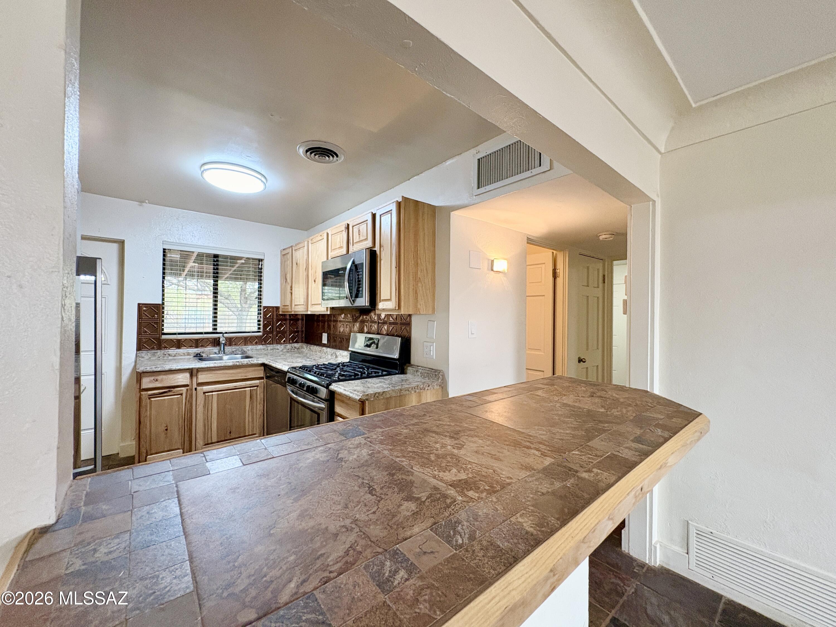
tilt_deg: +0.9
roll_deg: -0.2
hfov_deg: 102.1
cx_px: 418
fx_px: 338
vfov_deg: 85.7
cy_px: 314
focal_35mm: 14
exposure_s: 1/60
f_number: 2.2
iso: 250
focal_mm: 2.22
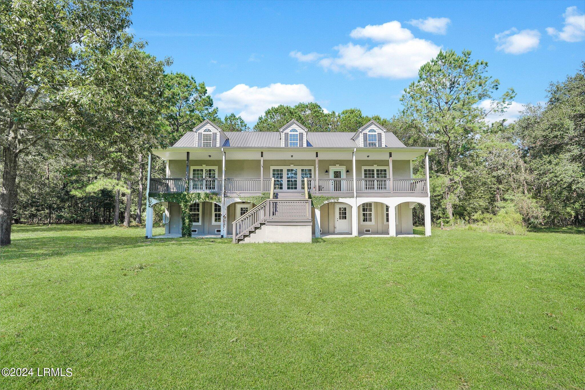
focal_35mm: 16
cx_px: 292
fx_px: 260
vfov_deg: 73.7
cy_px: 195
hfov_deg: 96.7
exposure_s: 1/400
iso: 320
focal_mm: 16
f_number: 9
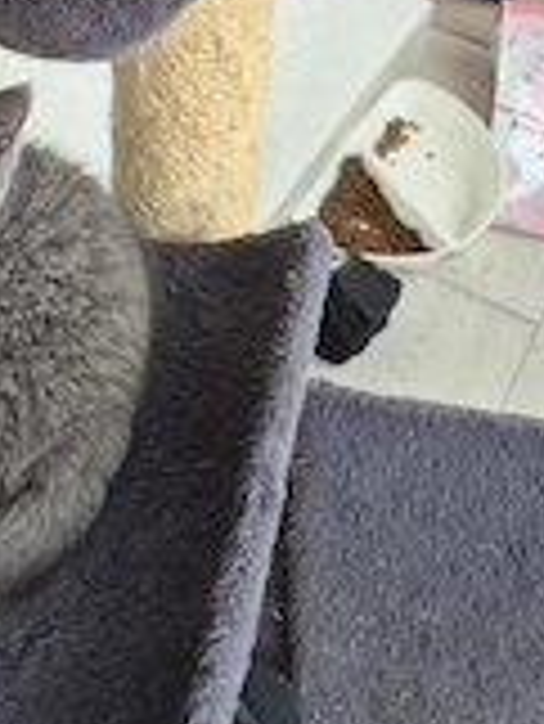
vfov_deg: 29.8
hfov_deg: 24.6
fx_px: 1193
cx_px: 13
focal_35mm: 57
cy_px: -103
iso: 80
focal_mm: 5.4
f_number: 1.8
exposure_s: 1/182
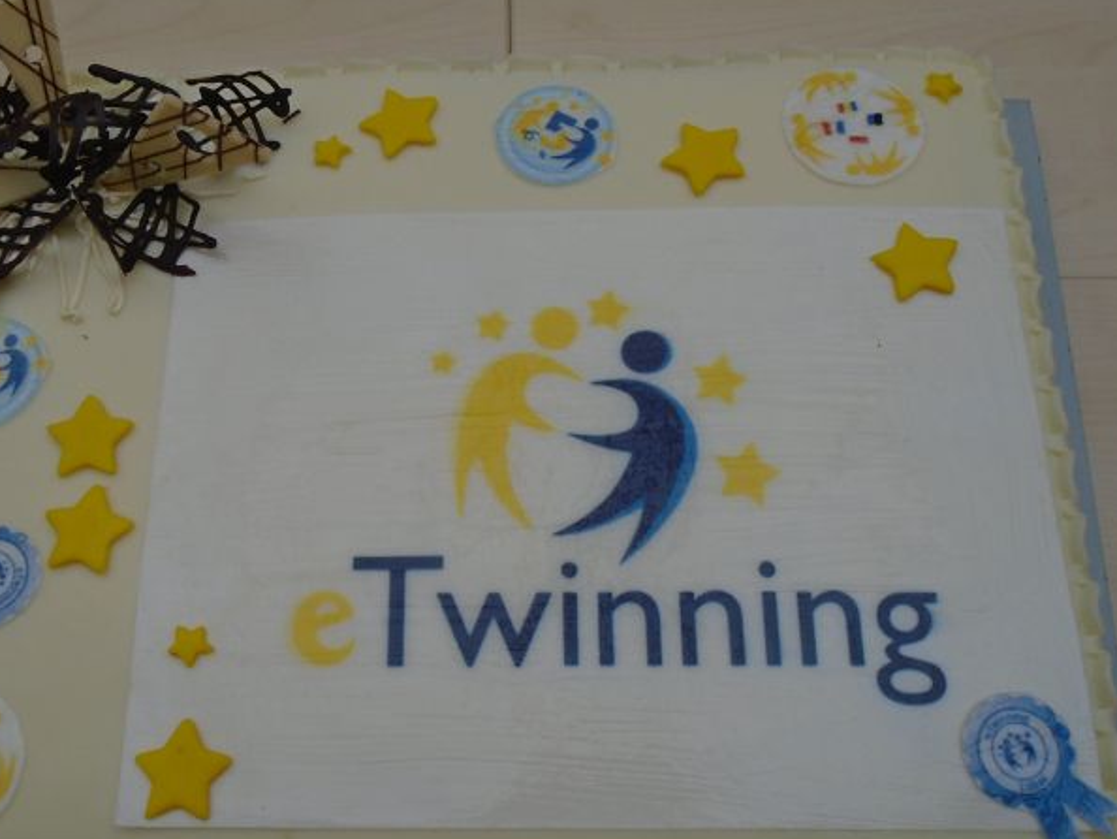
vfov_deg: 40.7
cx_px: 481
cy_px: 450
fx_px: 1130
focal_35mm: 35
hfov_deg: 52.4
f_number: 3.2
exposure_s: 1/640
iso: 100
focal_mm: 4.6
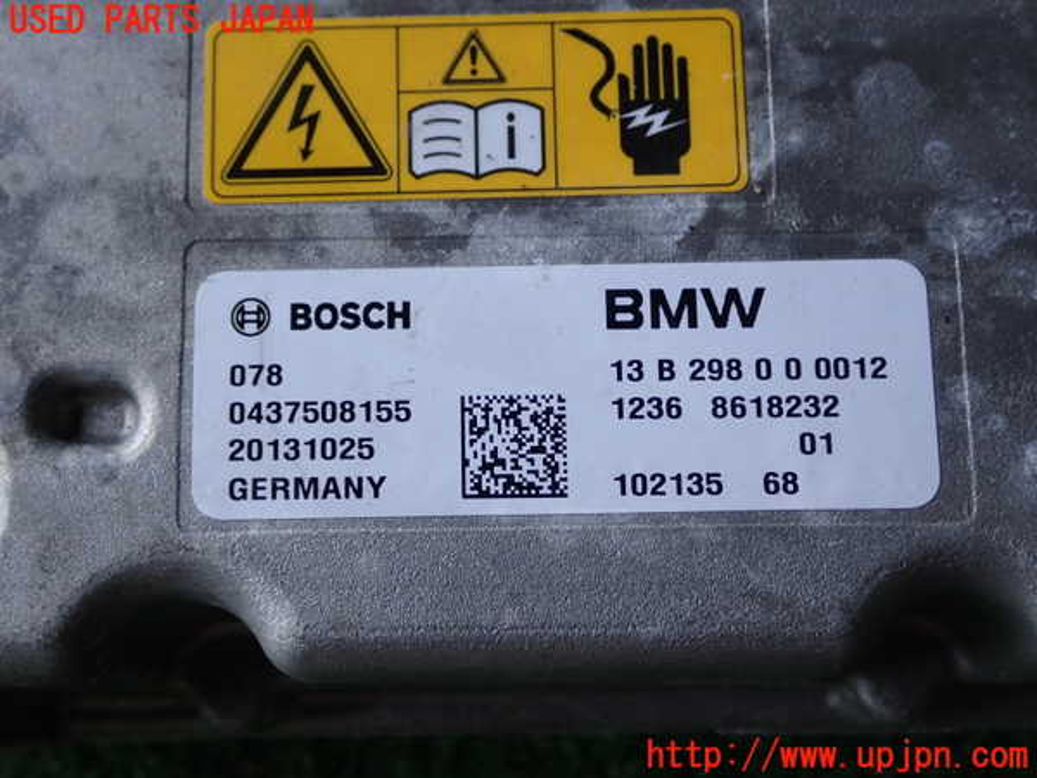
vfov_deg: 29.1
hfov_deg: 38.2
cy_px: 389
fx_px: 1498
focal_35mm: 50
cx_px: 518
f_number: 3.2
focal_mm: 9.01
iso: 200
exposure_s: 1/100
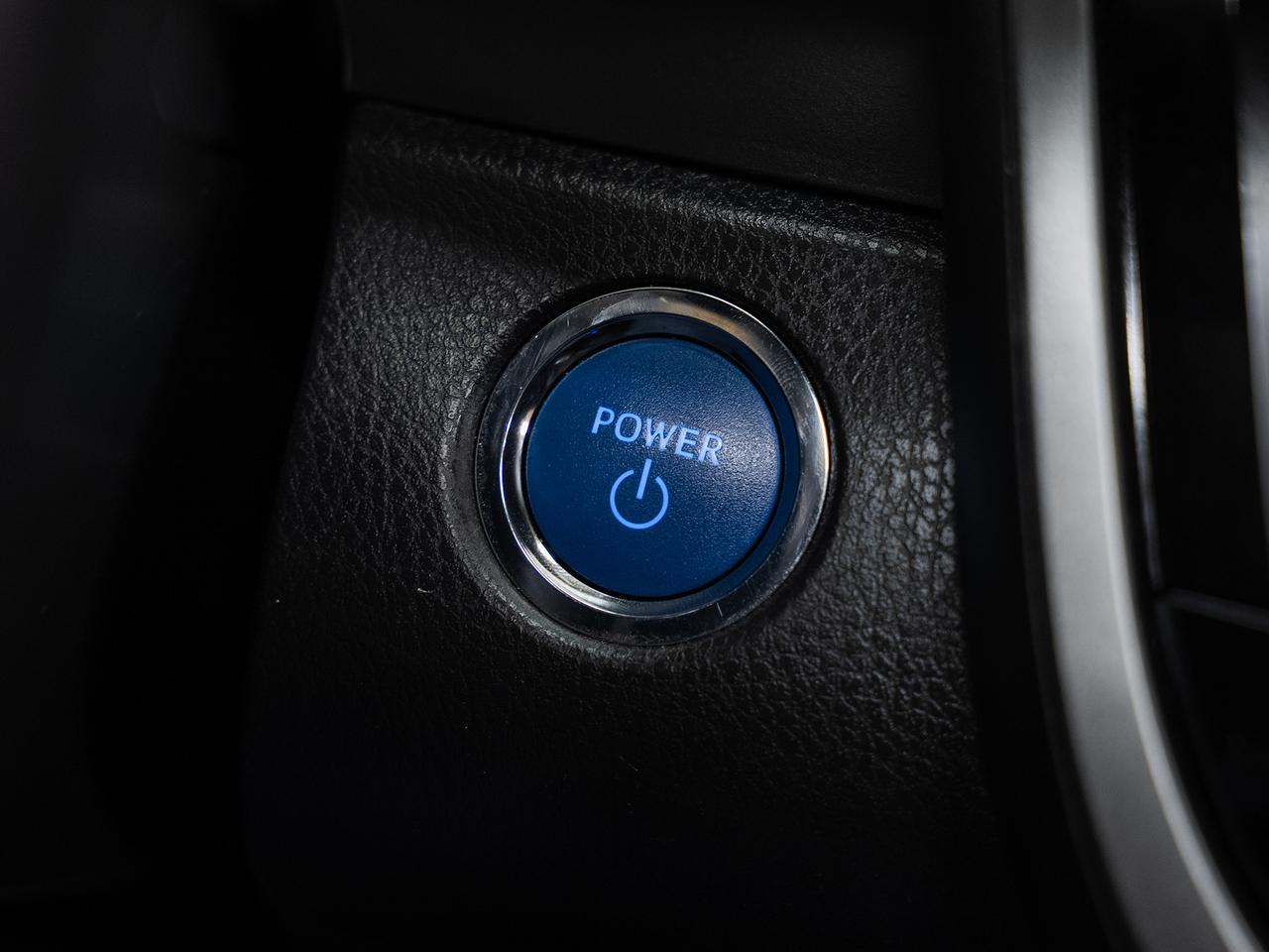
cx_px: 650
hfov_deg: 29.3
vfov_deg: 22.2
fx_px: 2427
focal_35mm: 66
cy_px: 484
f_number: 4
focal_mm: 49.1
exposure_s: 1/30
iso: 800
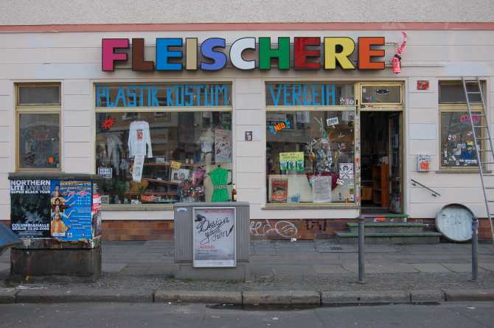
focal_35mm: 48
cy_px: 164
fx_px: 658
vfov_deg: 28.0
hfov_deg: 41.2
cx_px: 247
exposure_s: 1/125
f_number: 5.6
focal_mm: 32
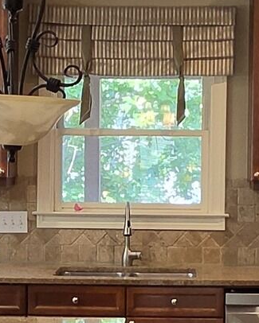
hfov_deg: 16.0
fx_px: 920
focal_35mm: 96
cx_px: 173
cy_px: 185
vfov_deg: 19.9
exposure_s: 1/60
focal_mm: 2.2
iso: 320
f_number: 2.2
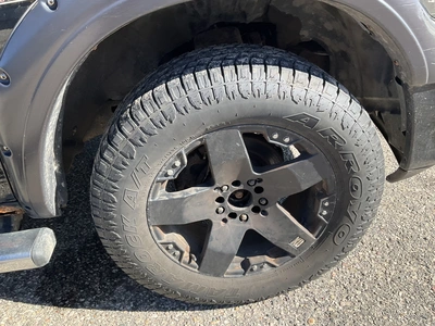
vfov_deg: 48.2
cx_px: 218
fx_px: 364
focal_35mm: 29
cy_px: 163
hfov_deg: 61.7
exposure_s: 1/353
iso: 25
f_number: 1.8
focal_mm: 3
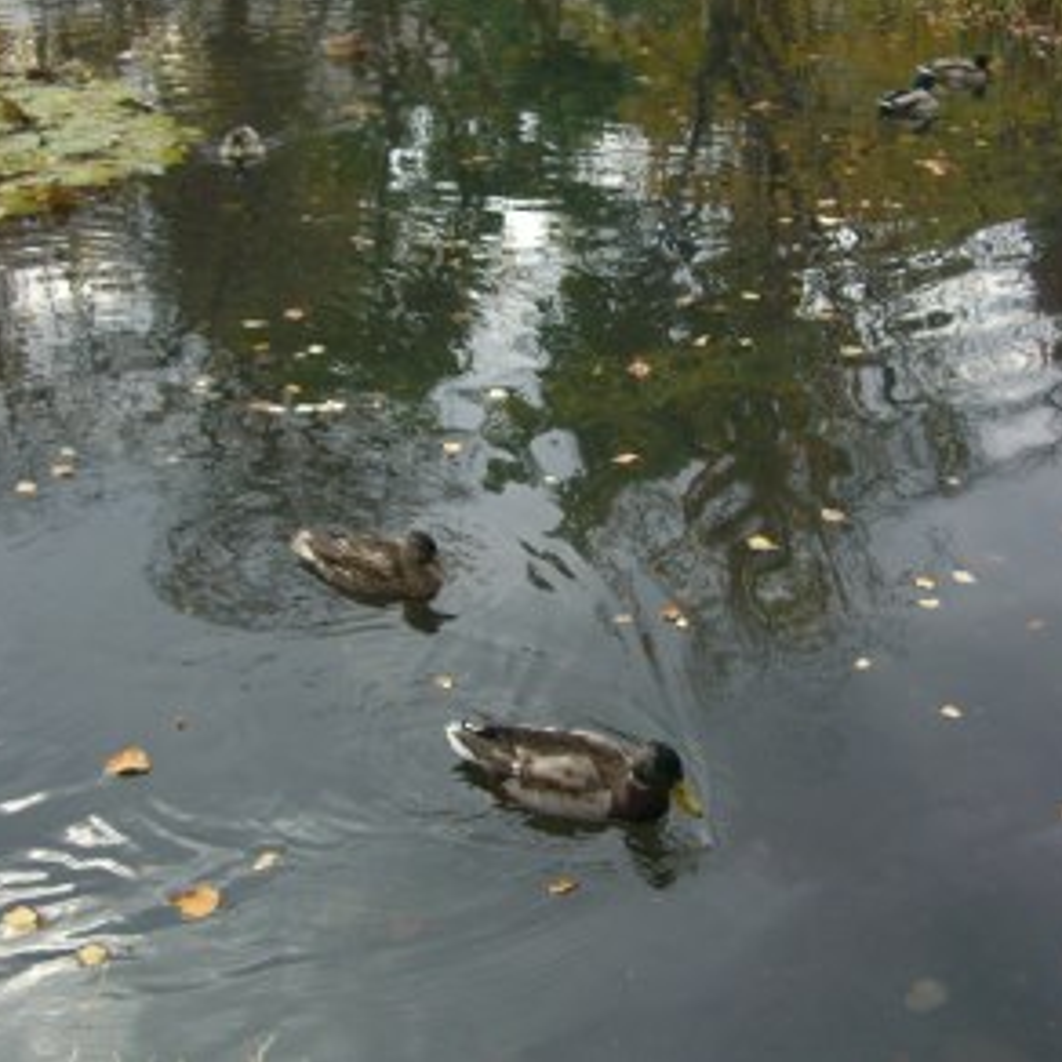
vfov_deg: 36.8
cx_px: 589
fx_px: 1597
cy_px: 520
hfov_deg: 36.8
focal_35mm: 46
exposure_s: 1/200
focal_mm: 7.9
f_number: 2.8
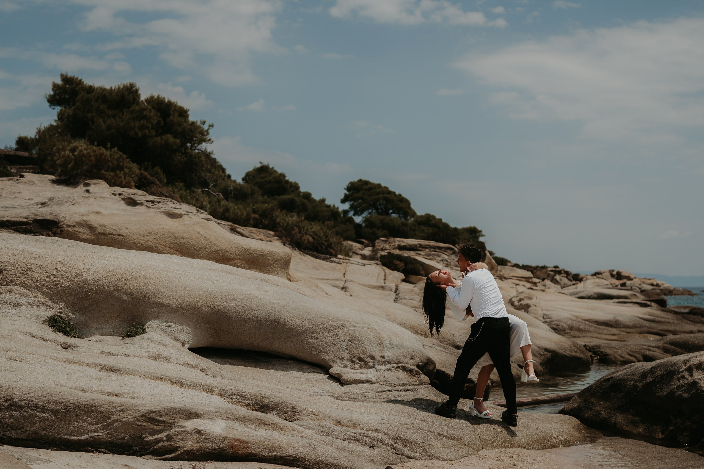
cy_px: 234
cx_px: 352
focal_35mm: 35
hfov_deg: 54.4
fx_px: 684
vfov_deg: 37.9
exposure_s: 1/8000
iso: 100
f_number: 1.8
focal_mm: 35
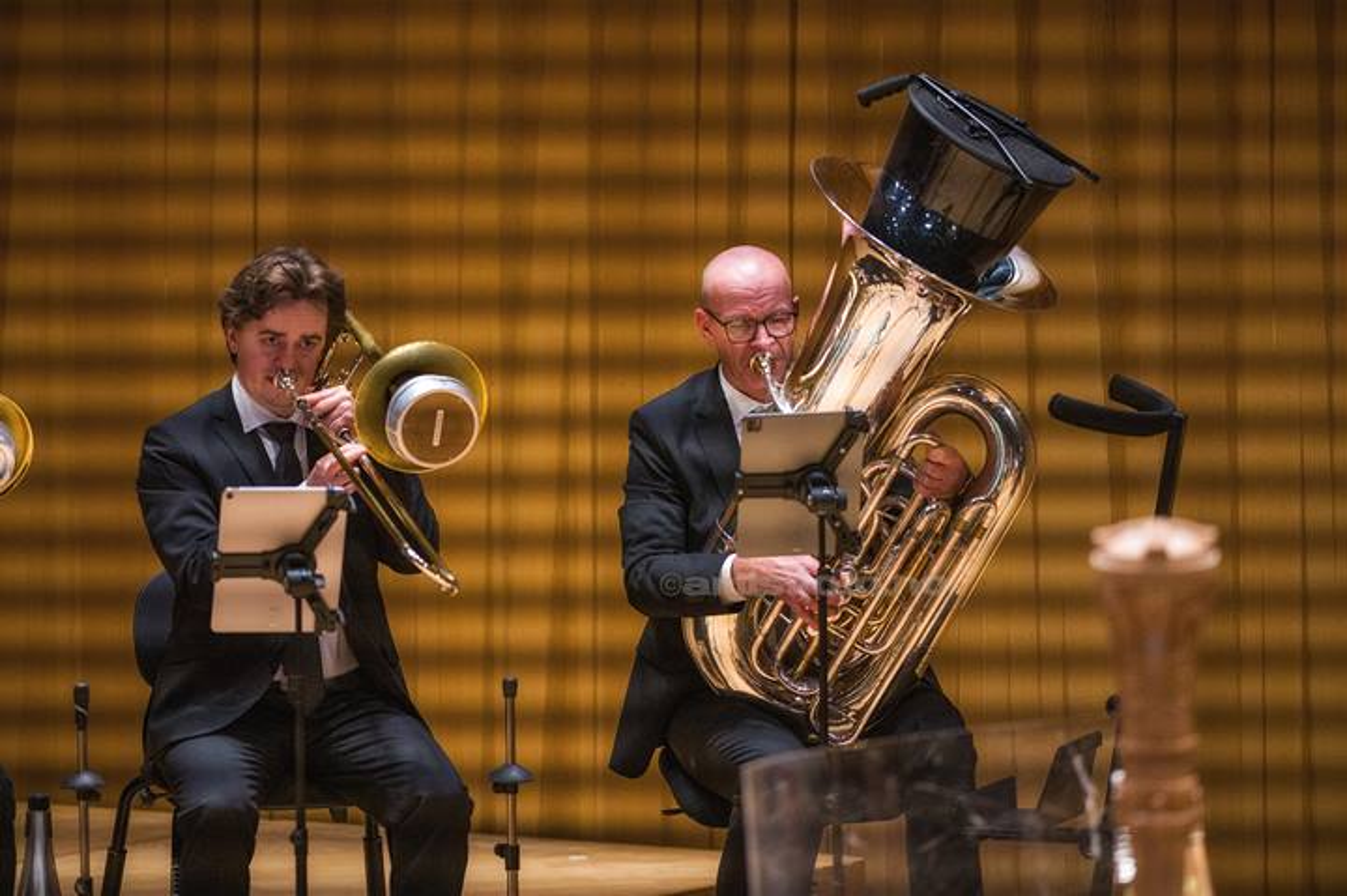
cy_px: 448
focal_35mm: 300
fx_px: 11217
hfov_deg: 6.9
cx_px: 674
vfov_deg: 4.6
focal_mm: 300
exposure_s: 1/640
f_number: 2.8
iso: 4000
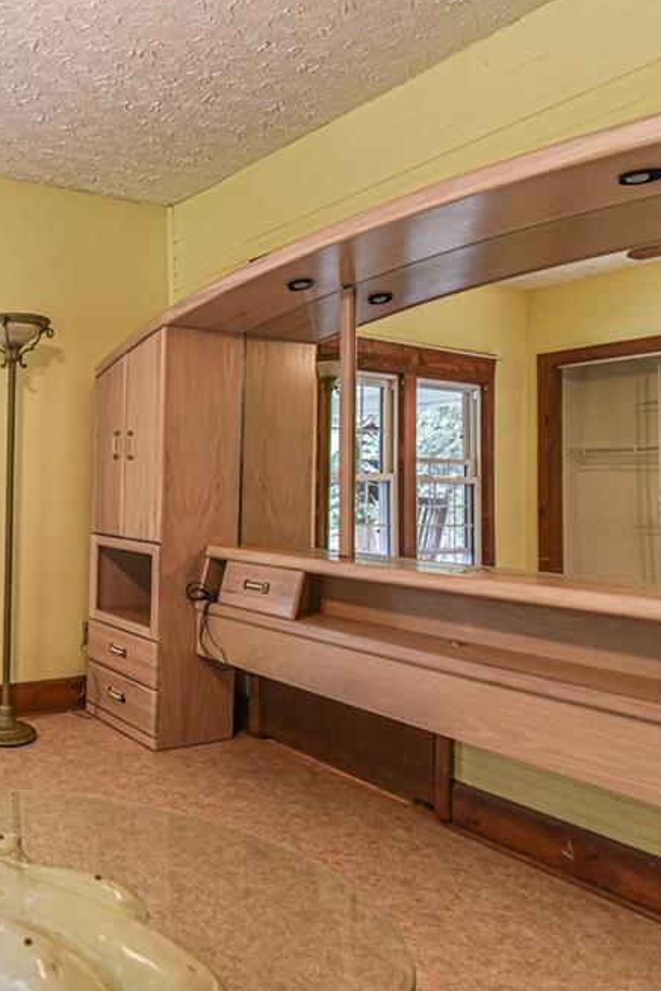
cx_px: 5
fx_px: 688
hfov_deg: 44.0
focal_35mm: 25
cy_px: 496
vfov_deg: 71.5
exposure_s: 1/100
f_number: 5
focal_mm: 16
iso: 1250
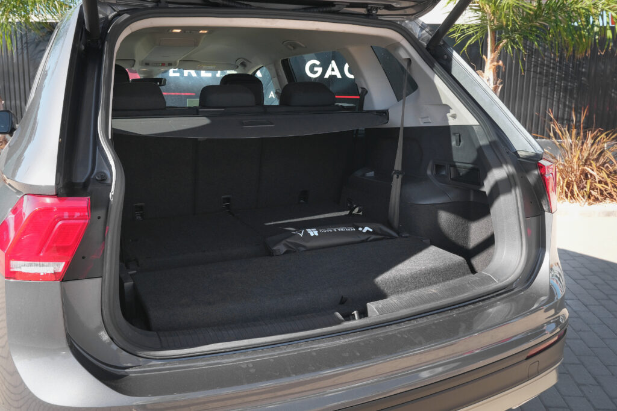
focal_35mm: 32
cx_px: 308
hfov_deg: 58.7
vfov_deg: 41.1
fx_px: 548
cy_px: 206
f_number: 9
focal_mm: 21.5
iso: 160
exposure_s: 1/60
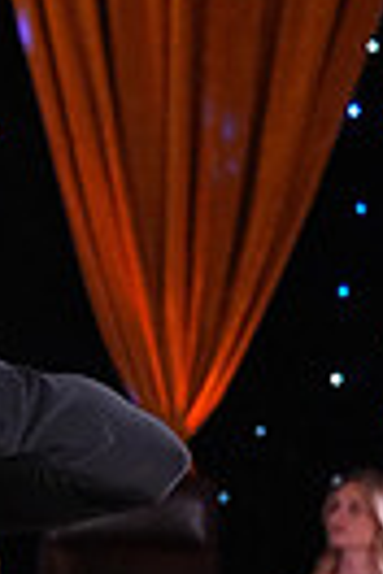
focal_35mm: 308
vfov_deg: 6.6
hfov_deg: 4.4
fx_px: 4915
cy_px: 922
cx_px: -355
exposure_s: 1/400
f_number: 5
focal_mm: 70
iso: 8000
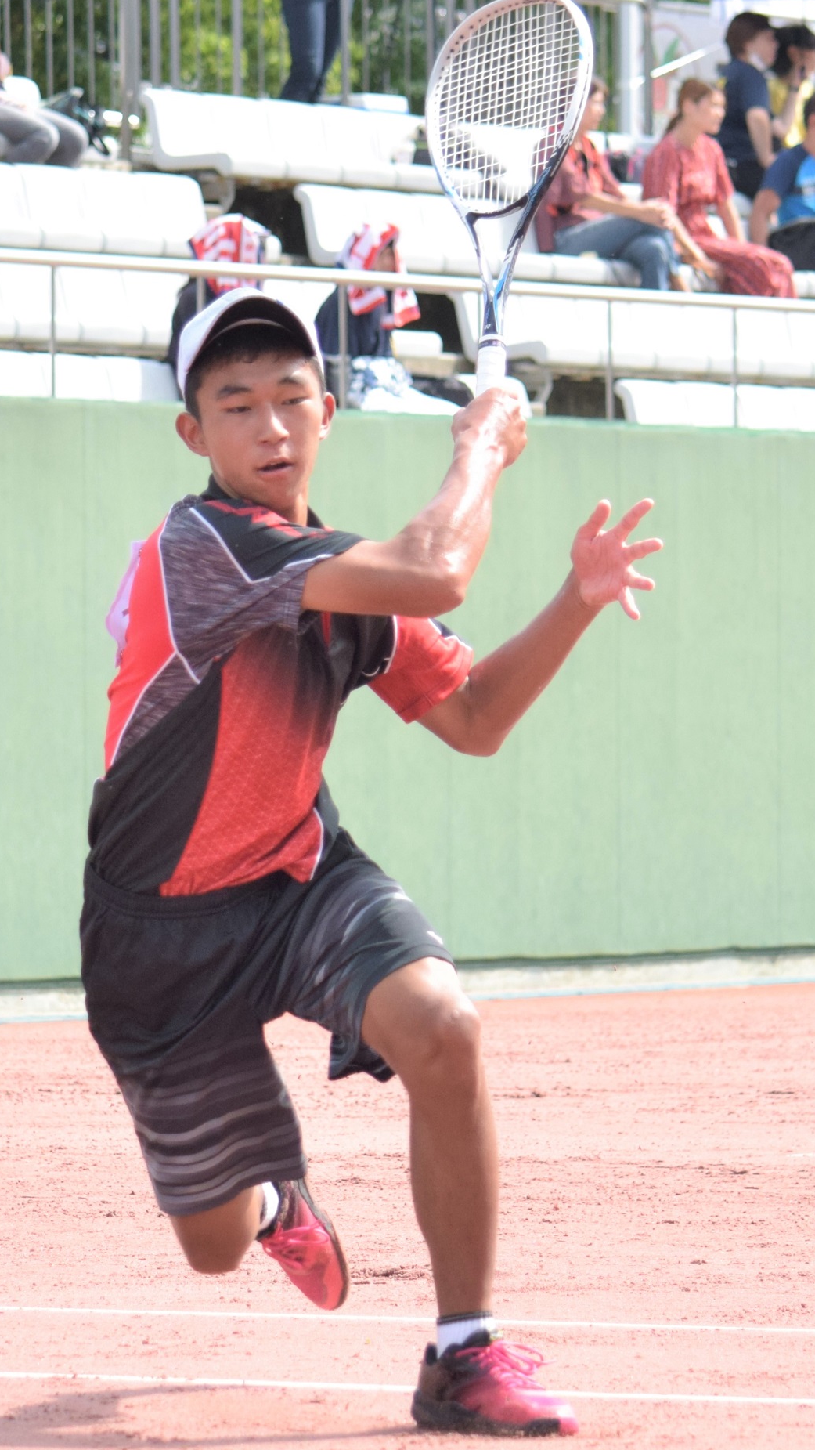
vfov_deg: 14.7
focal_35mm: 146
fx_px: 5610
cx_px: 310
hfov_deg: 8.3
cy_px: 729
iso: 800
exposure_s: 1/2500
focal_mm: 86
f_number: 4.5
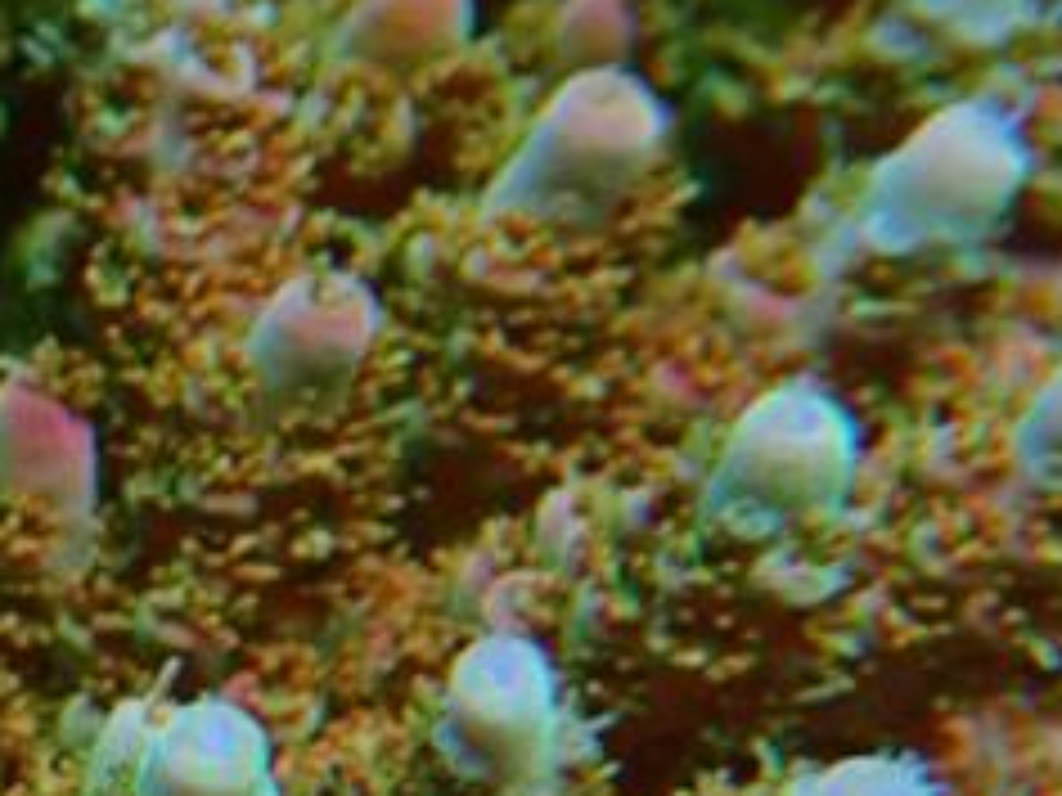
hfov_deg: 10.0
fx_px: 5553
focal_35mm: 181
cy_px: 711
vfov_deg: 8.2
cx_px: -1136
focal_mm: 7.34
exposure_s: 1/80
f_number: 4
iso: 250
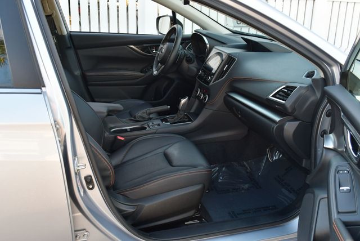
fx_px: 360
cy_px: 120
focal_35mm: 36
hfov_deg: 53.1
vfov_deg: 36.9
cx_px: 180
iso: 400
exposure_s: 1/250
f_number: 4.5
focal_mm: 18
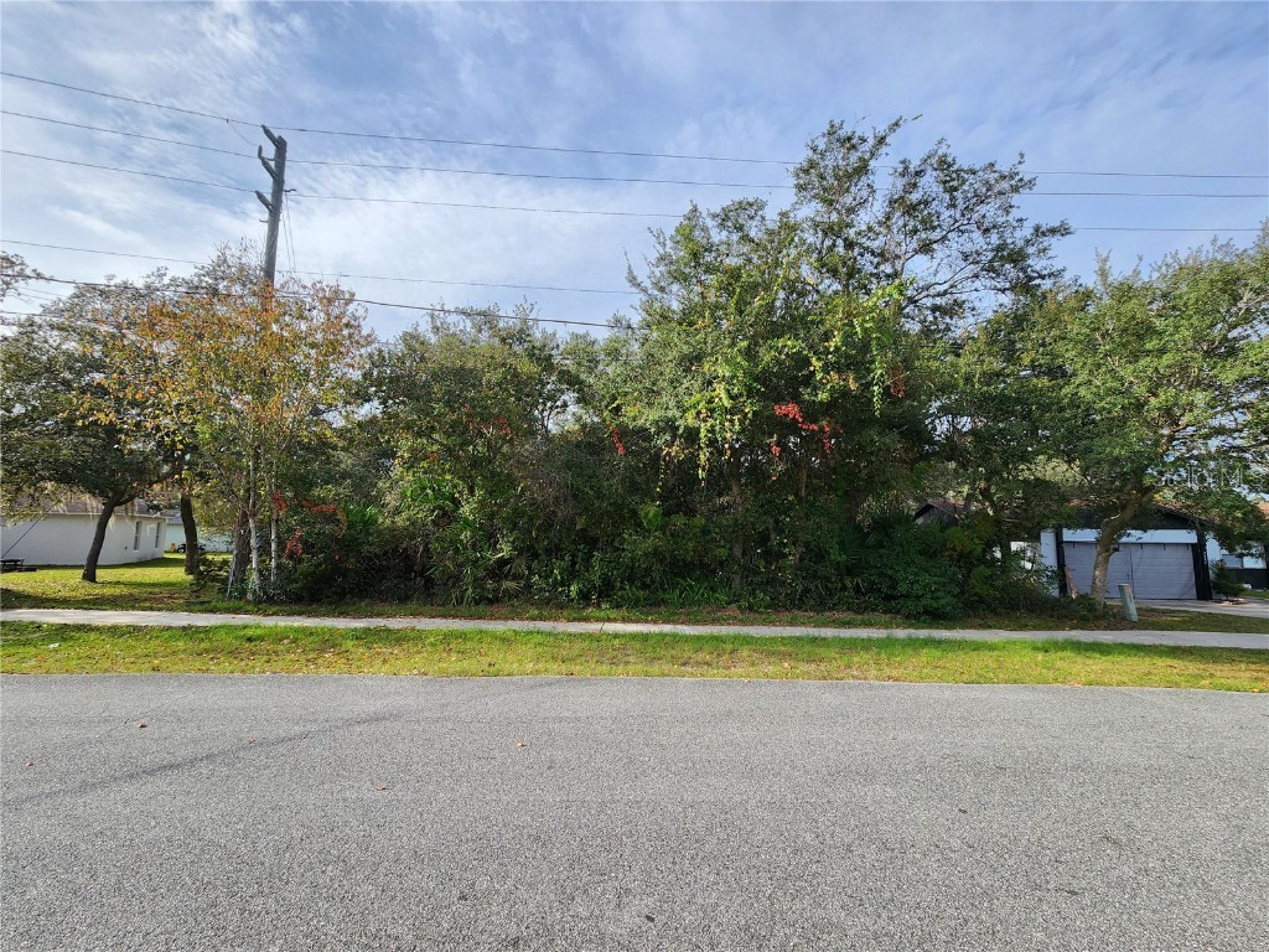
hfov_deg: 106.2
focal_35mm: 13
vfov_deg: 89.9
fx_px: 477
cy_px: 476
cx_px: 634
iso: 50
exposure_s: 1/868
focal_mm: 2.2
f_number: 2.2
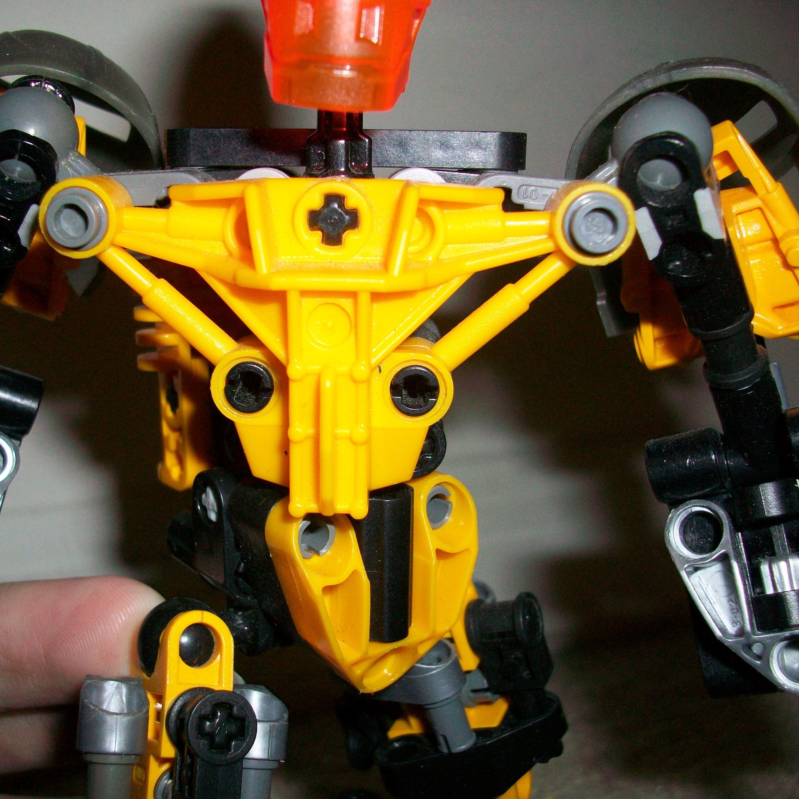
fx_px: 992
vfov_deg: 43.9
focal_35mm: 38
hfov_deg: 43.6
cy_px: 397
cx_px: 311
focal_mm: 5.7
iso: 120
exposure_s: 1/60
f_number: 2.8
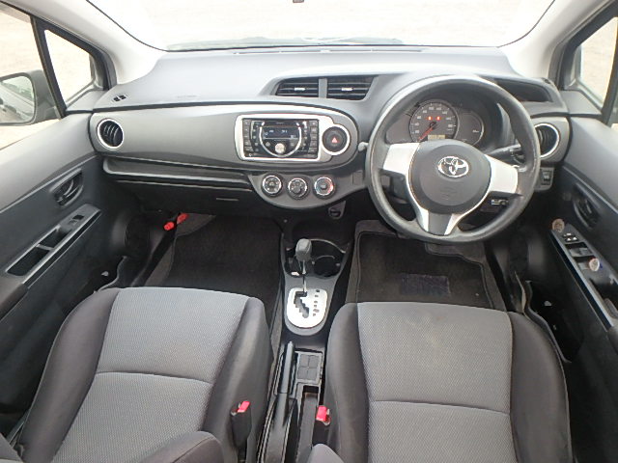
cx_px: 309
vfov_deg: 63.4
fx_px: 375
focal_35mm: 21
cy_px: 232
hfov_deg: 79.0
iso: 200
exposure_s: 1/30
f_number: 3.5
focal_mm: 3.7
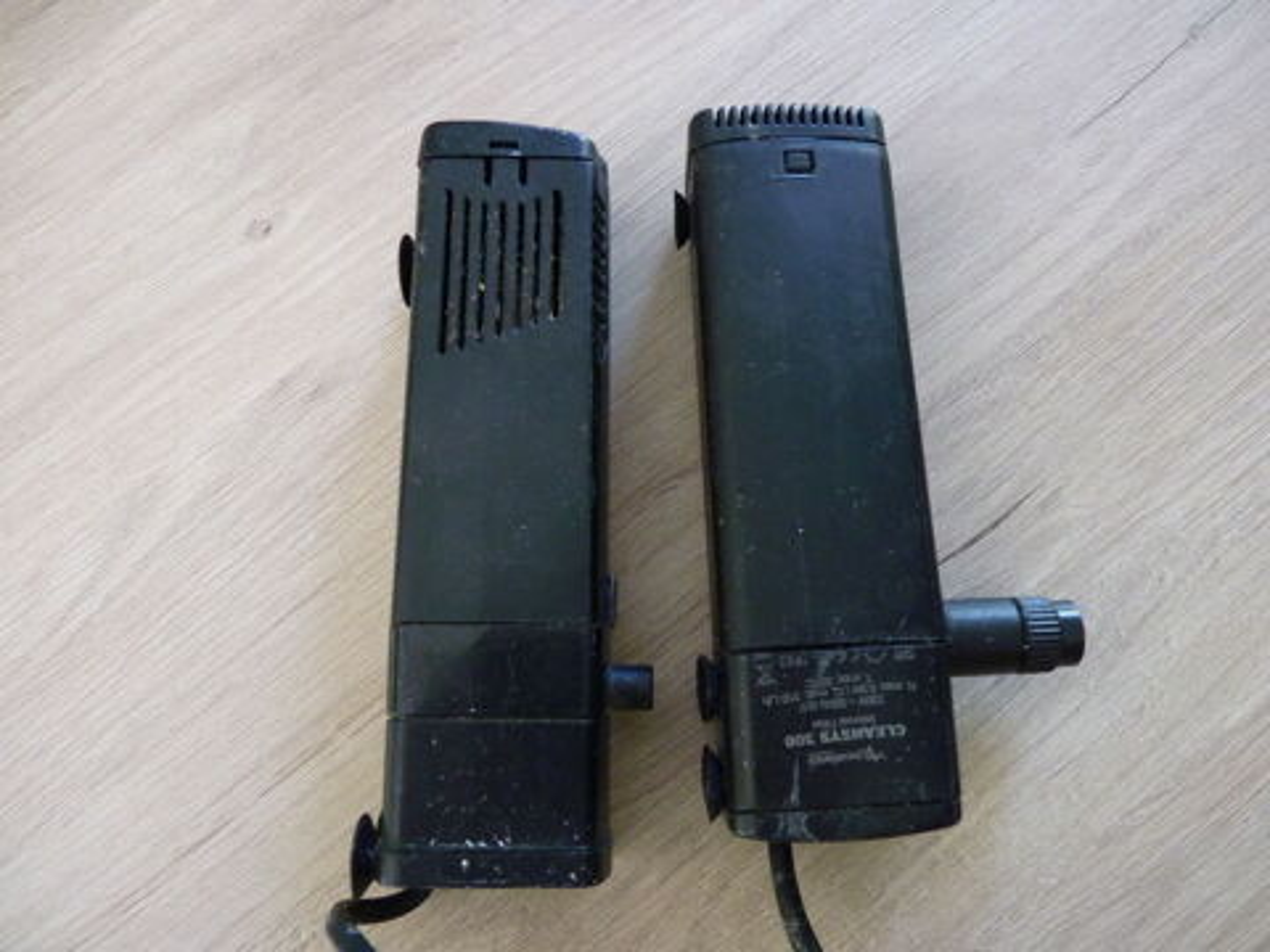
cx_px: 635
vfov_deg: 51.4
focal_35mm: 27
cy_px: 476
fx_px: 991
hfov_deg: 65.3
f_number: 2.8
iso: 400
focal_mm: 4.8
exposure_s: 1/20
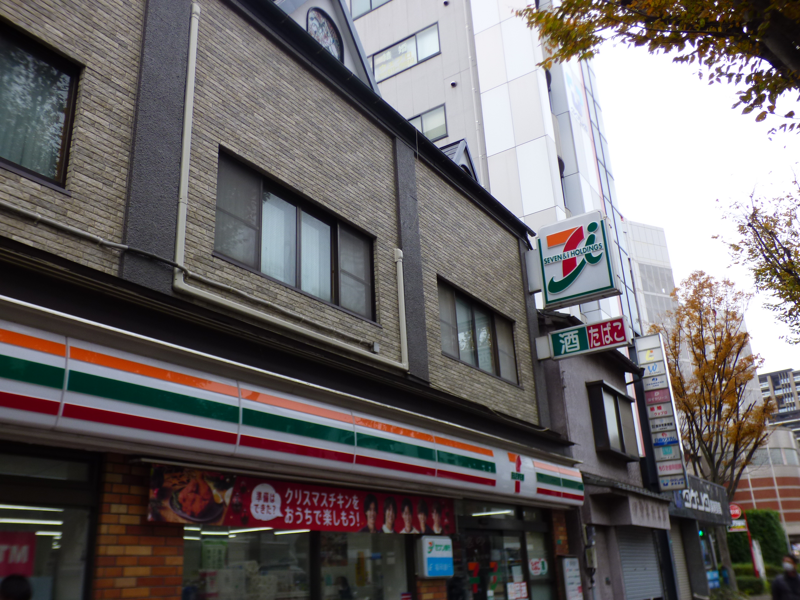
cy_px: 300
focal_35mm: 30
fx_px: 693
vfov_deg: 46.8
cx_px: 400
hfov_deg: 60.0
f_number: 3.3
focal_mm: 5.29
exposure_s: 1/250
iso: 100
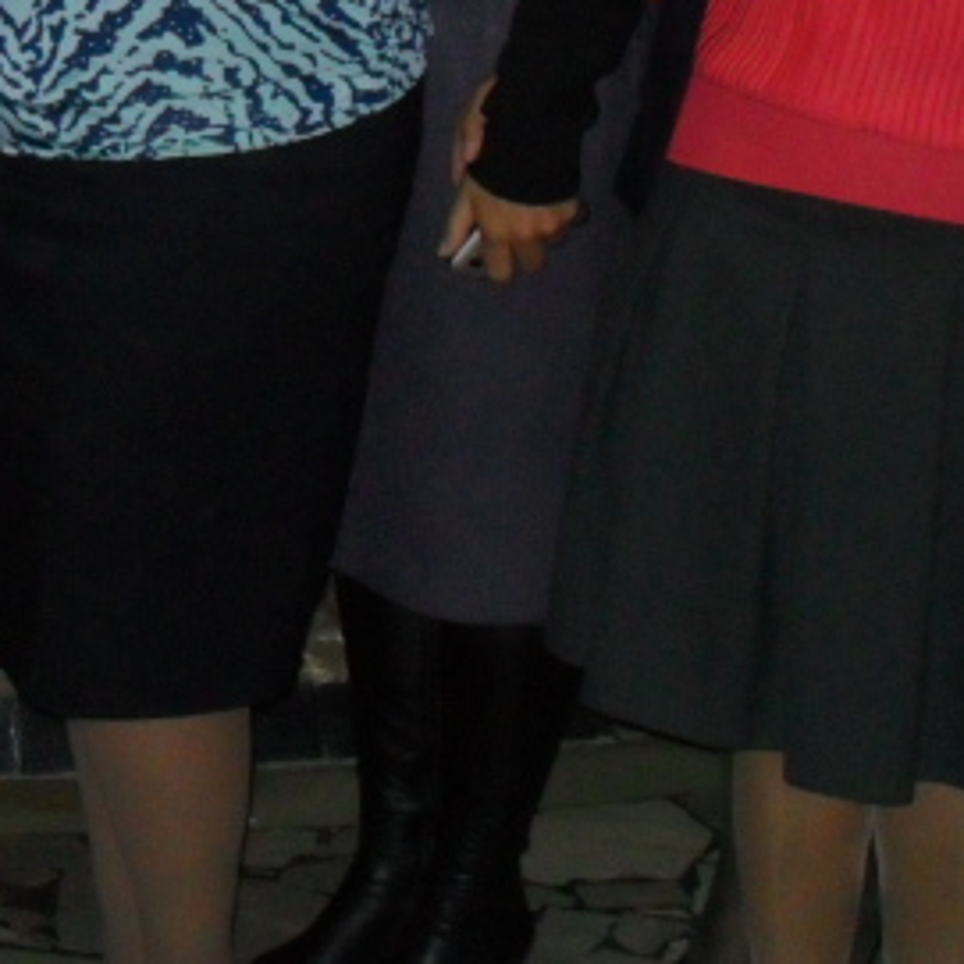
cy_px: -139
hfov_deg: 13.9
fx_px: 3686
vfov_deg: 14.5
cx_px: -505
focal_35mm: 117
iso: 200
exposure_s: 1/45
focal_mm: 6.2
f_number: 2.8
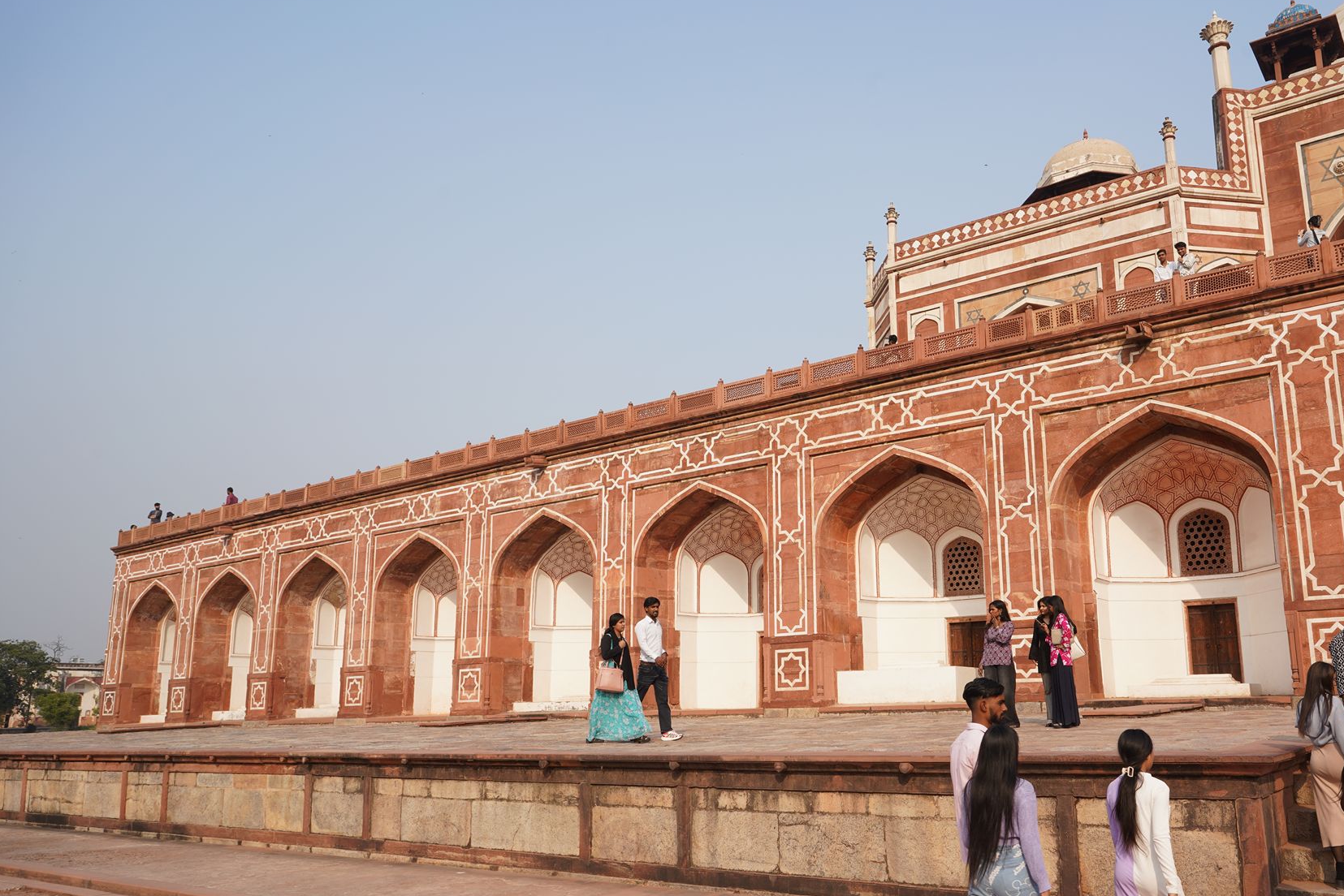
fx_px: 1083
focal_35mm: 29
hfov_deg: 63.0
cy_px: 490
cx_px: 810
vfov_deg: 44.9
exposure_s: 1/100
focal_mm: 24
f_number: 11
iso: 100
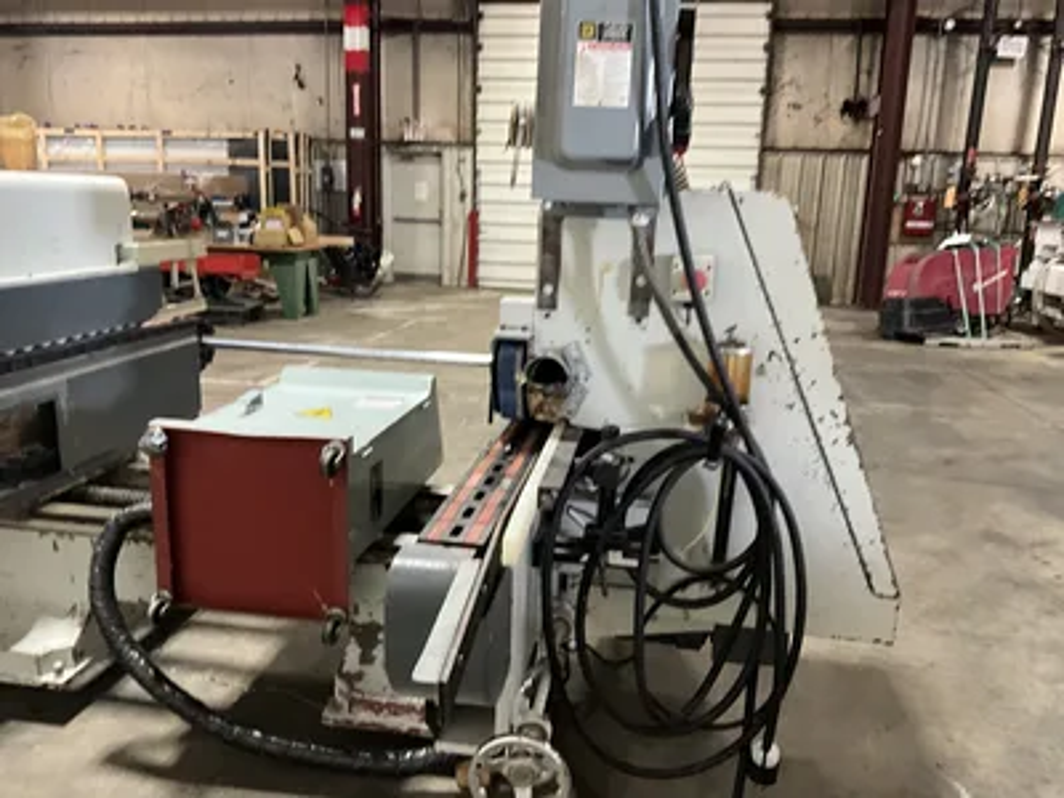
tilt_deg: -14.9
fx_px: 891
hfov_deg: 61.7
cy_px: 399
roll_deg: -2.7
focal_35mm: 29
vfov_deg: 48.2
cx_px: 532
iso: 320
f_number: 1.8
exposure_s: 1/48
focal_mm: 3
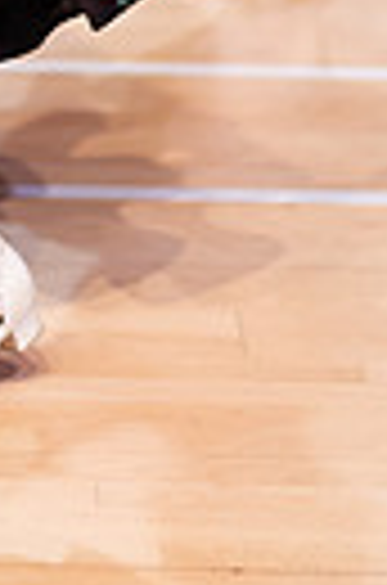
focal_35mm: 294
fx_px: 4766
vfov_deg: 6.9
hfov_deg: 4.6
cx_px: -200
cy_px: -414
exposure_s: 1/800
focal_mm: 85
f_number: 1.8
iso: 3200
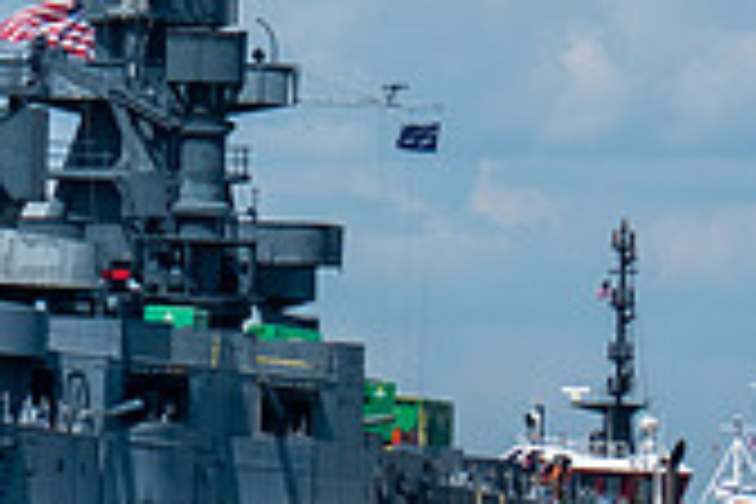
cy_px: 38
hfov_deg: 2.0
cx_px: -72
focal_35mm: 1054
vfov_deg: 1.3
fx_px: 22132
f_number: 5.6
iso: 200
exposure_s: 1/1800
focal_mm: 200
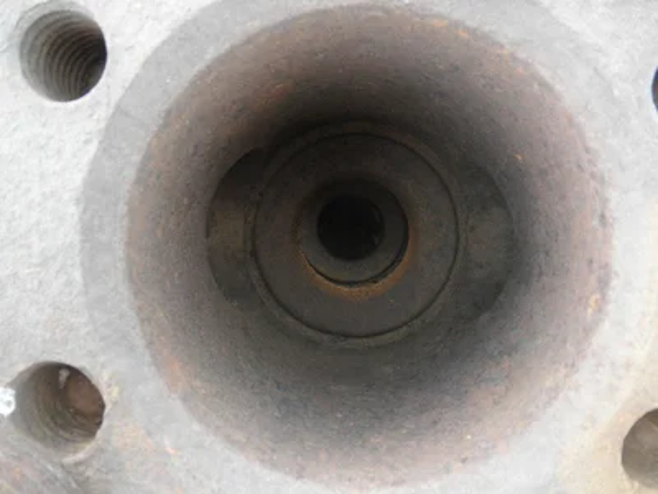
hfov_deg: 63.4
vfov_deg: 49.7
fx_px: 532
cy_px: 247
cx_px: 329
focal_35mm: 28
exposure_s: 1/30
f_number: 3
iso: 125
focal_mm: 5
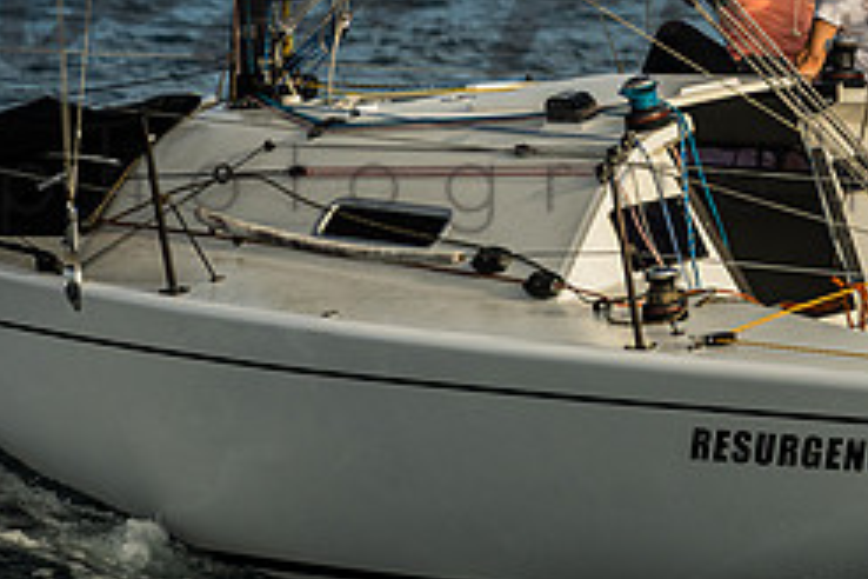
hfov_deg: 4.1
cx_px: 831
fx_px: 12223
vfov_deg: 2.7
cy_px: -81
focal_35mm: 507
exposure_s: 1/640
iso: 250
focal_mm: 200
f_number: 6.3
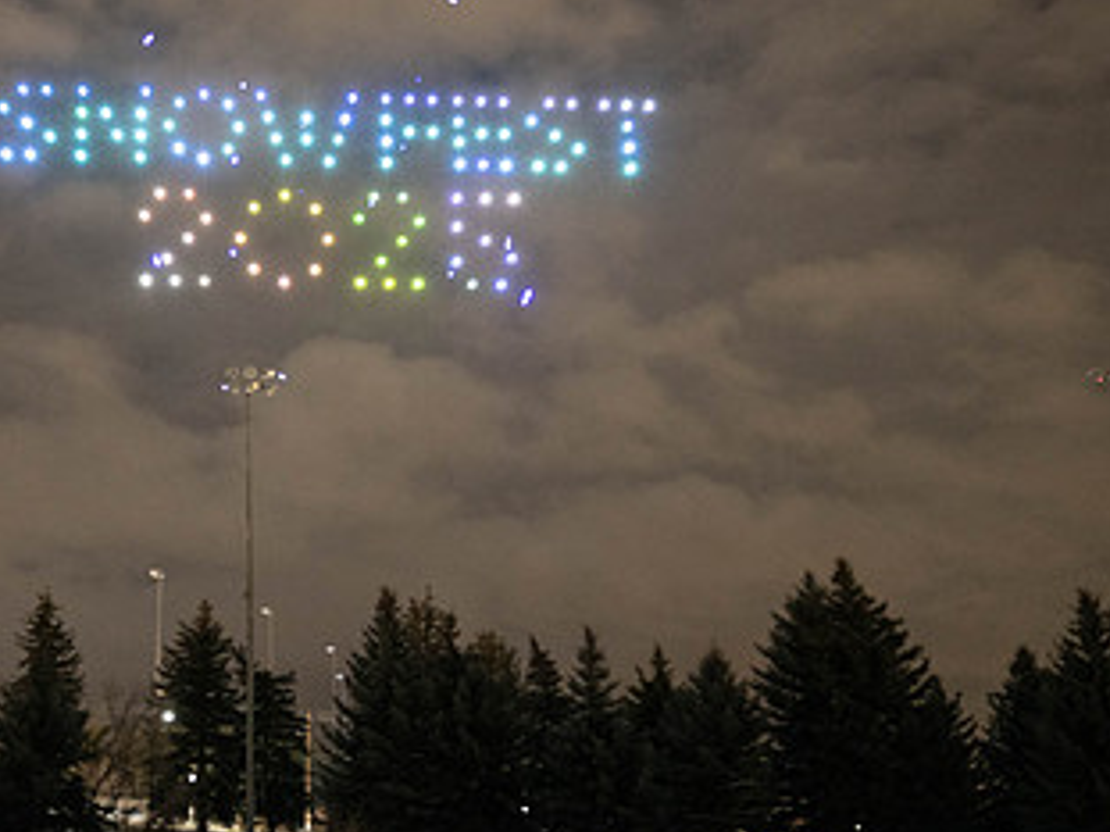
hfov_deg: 41.5
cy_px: 430
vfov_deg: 32.9
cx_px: 261
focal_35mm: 44
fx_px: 1410
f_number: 4
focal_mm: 24.5
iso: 3200
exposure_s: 1
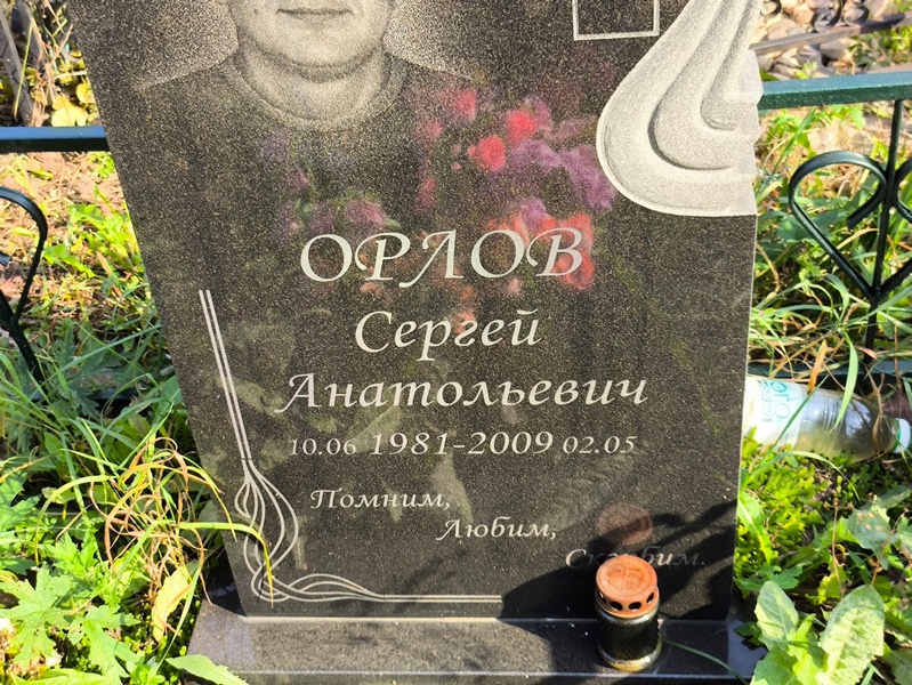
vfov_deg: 29.1
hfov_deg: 38.2
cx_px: 456
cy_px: 342
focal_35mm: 50
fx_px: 1318
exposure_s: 1/324
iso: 50
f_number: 1.7
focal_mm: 4.71
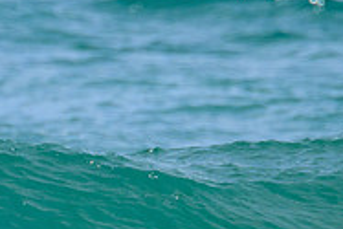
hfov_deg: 0.6
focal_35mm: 3280
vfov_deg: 0.4
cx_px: -9
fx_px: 31274
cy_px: 229
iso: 1100
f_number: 11
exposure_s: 1/2000
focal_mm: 800
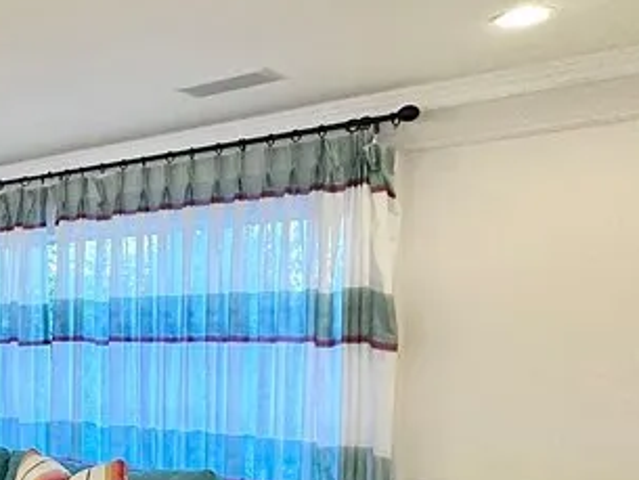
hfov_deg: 25.6
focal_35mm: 47
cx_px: -392
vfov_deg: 30.6
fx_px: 868
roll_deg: -1.1
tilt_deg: +1.9
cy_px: 327
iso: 200
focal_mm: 2.22
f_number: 2.2
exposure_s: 1/120
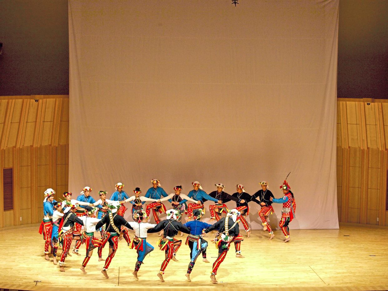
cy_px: 146
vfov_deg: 18.4
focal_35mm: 80
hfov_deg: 24.4
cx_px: 194
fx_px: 897
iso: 1250
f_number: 3.5
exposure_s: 1/100
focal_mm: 40
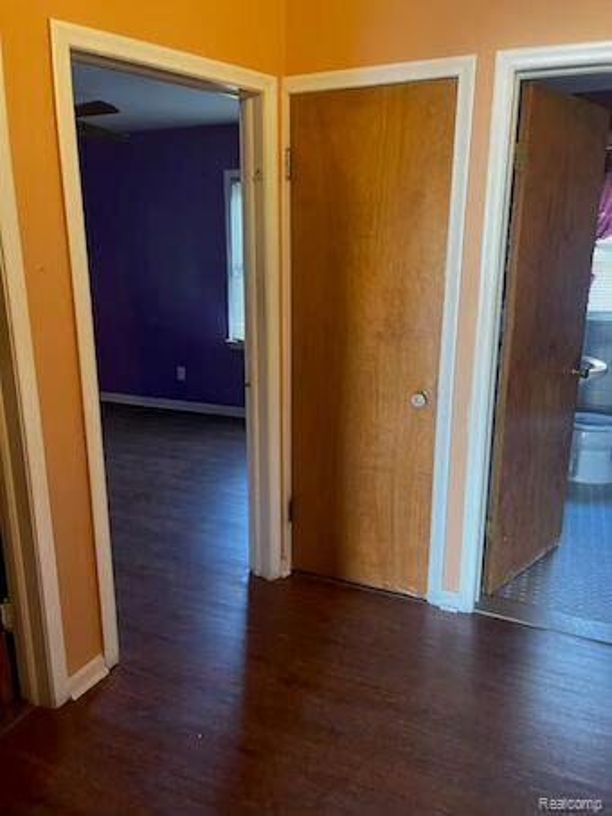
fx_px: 589
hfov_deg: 54.9
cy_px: 408
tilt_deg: -14.7
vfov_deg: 69.4
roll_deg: +0.7
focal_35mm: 25
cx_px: 306
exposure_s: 1/40
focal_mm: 5.1
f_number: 1.6
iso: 640
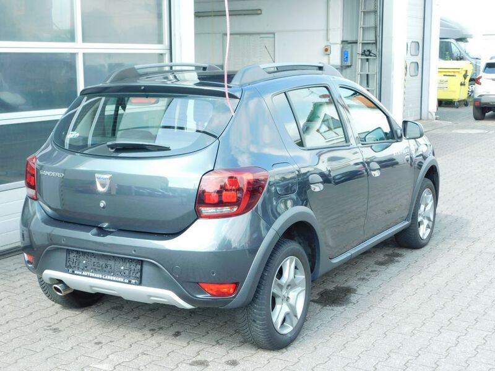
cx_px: 248
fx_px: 729
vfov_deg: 28.6
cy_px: 186
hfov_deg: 37.5
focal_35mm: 51
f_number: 3.8
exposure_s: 1/125
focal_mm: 9
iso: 125
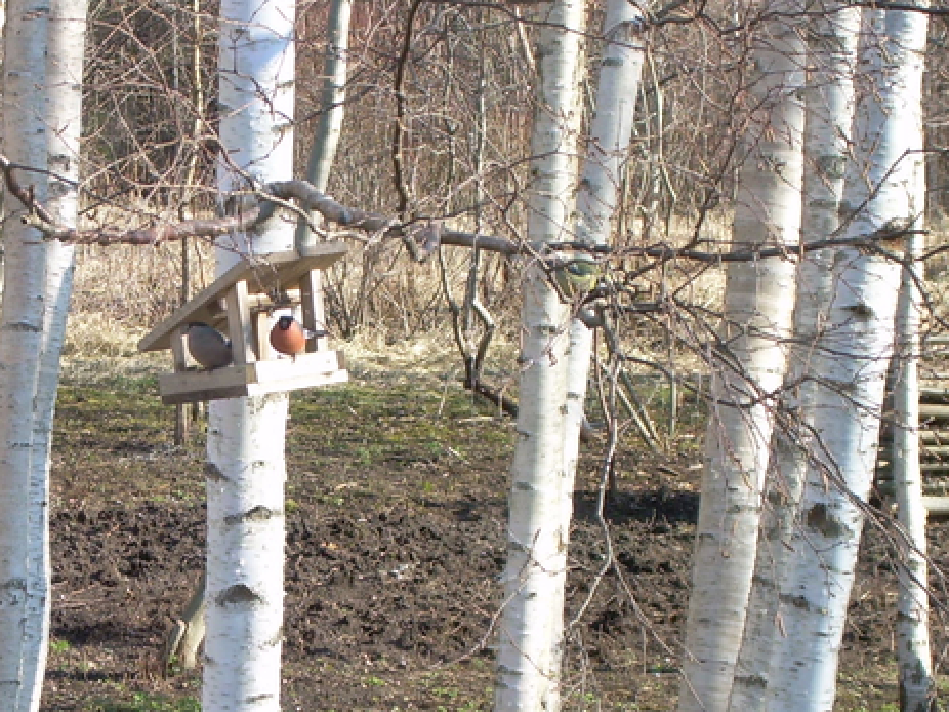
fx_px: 5208
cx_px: 238
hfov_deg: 10.4
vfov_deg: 7.8
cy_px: 462
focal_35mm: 190
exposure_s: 1/84.8
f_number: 4.9
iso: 50
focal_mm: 18.9
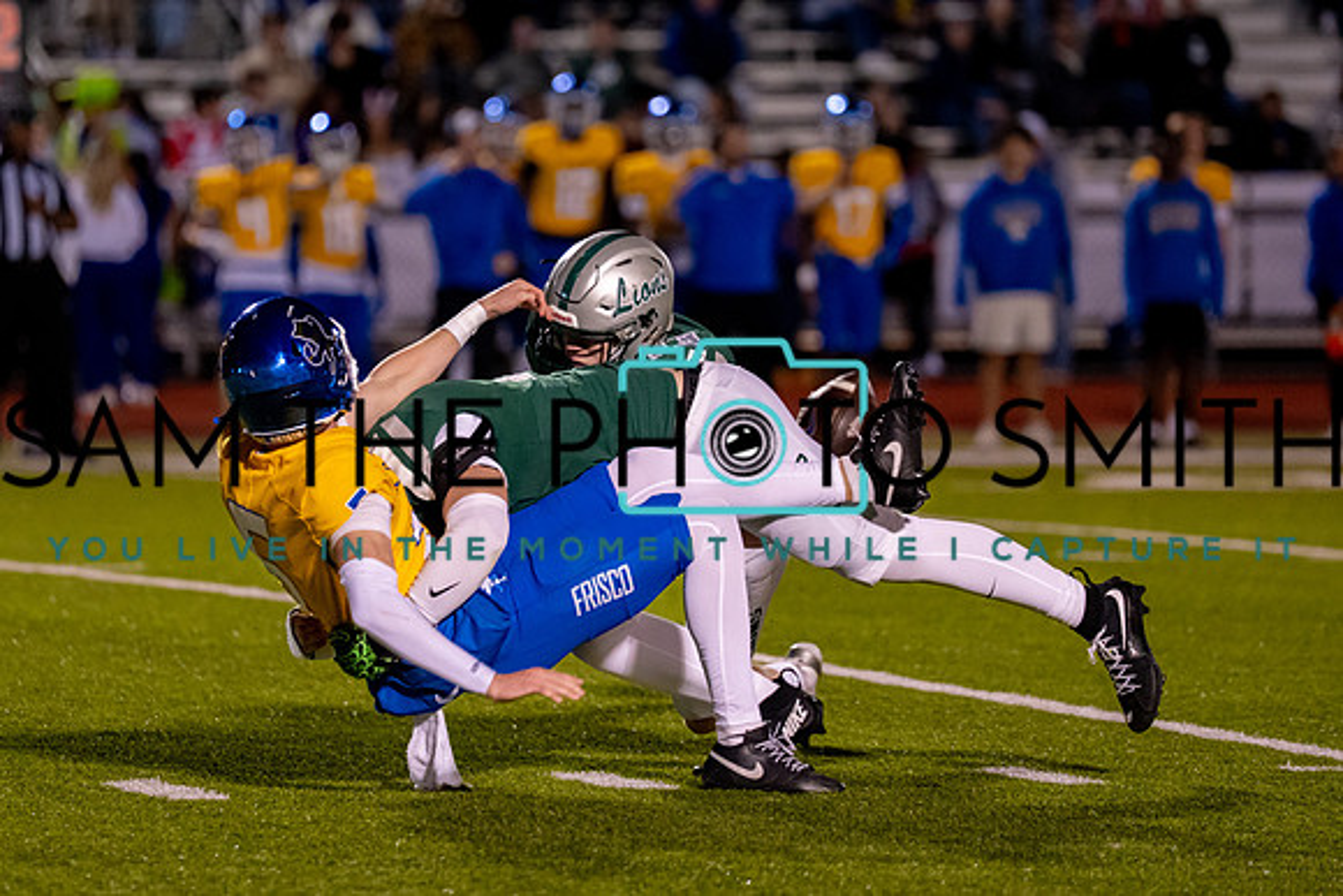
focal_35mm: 289
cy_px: 290
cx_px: 605
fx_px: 10777
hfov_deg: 7.1
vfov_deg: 4.8
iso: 3200
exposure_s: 1/1000
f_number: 2.8
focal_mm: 191
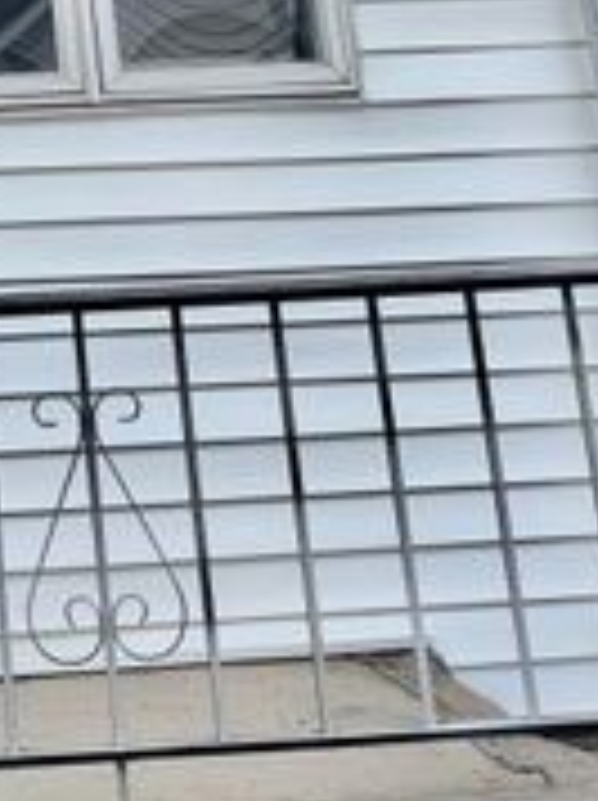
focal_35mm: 90
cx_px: -202
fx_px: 2078
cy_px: -484
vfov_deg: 18.6
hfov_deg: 15.5
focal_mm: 6.76
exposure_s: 1/1311
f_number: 1.78
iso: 80
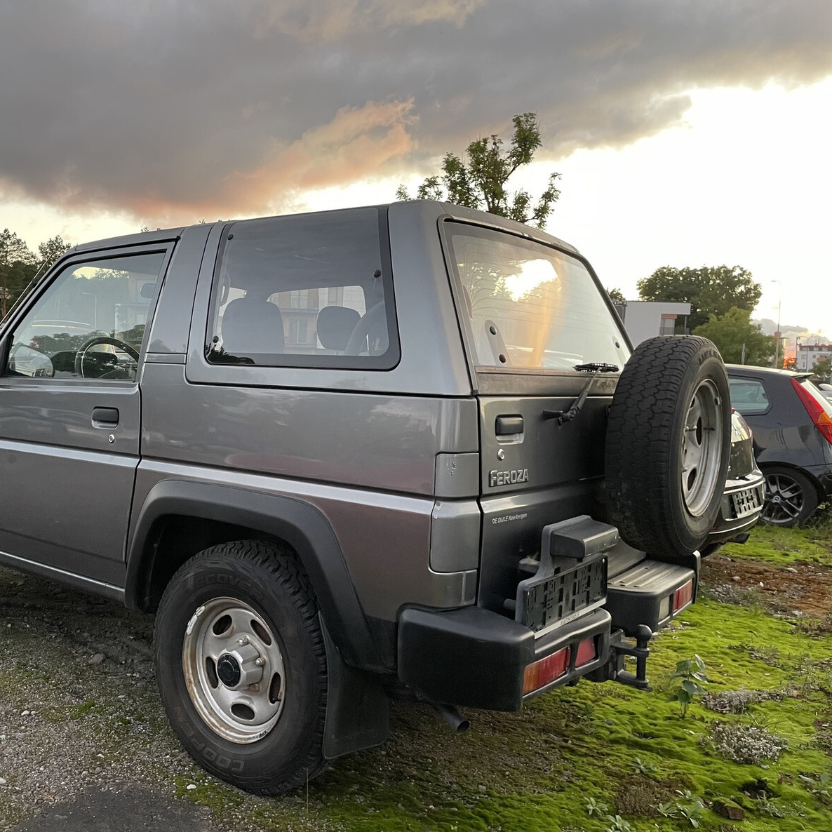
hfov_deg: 51.6
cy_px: 420
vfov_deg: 52.5
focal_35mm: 31
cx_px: 277
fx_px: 843
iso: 125
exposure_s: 1/93
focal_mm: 4.2
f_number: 1.6
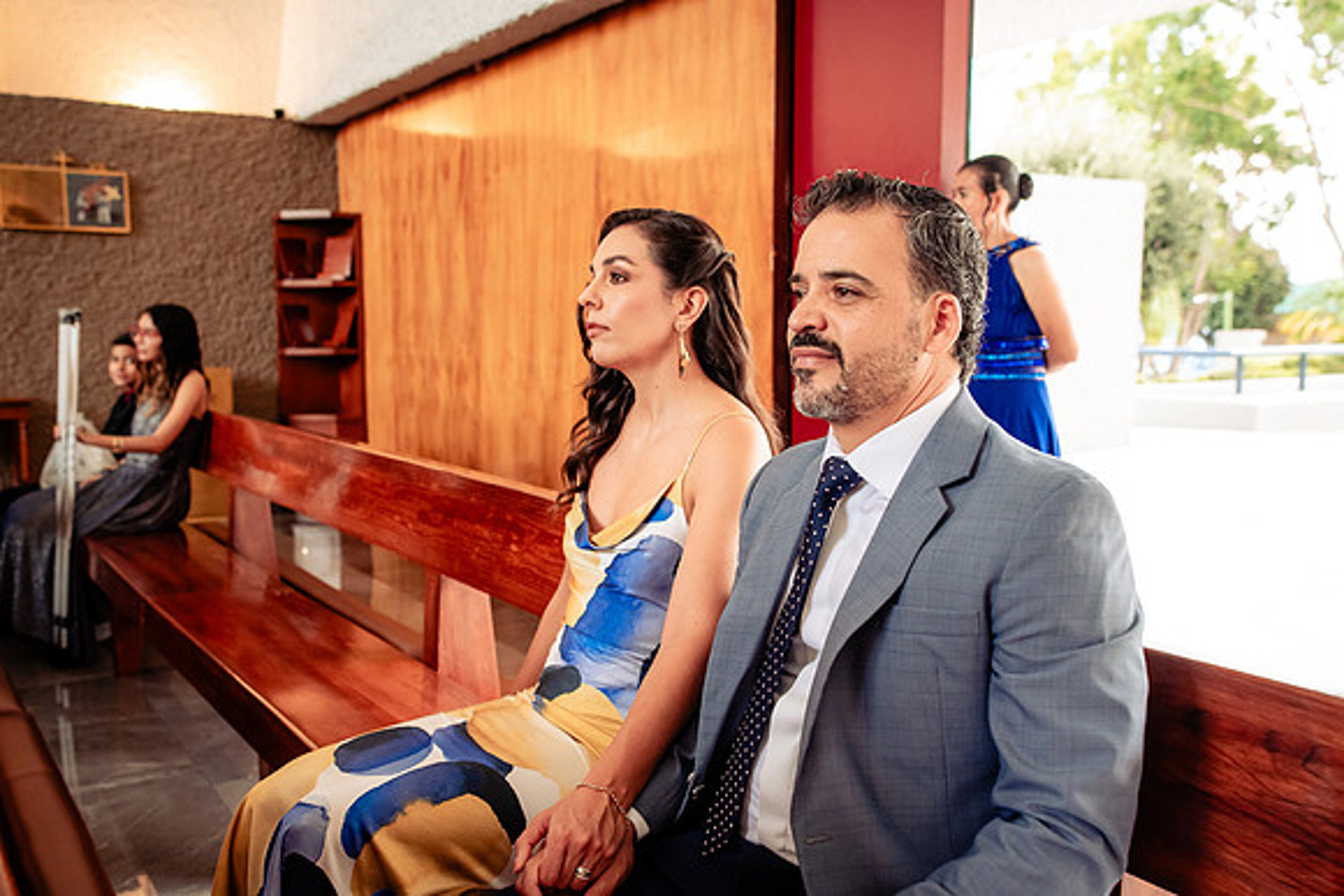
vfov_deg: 37.9
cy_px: 448
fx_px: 1307
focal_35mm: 35
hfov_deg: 54.4
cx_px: 672
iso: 1600
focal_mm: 35
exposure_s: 1/125
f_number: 4.5
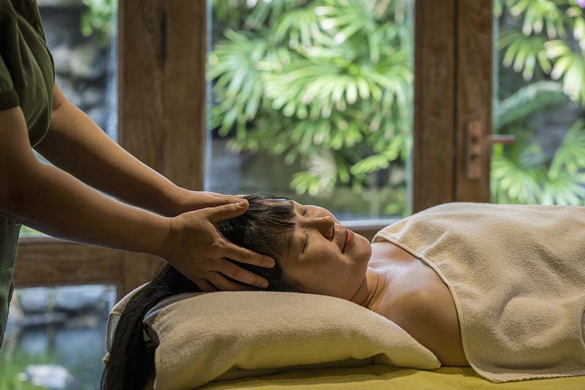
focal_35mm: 70
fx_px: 1137
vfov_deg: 19.5
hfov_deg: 28.8
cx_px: 292
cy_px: 195
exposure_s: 1/200
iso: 800
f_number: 4
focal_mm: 70
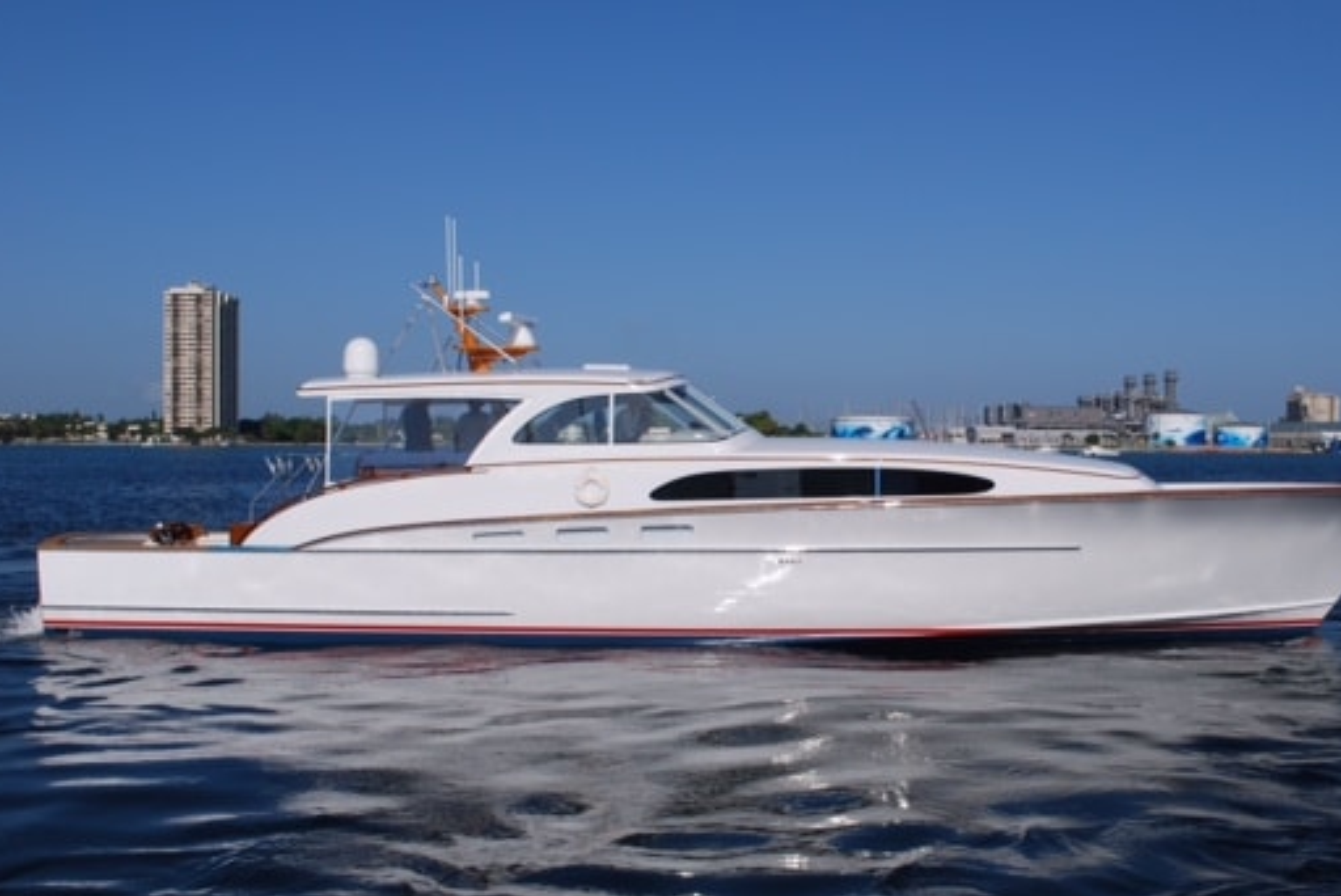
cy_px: 495
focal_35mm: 45
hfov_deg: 43.4
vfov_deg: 29.9
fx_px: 1677
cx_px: 778
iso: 100
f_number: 10
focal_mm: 24
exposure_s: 1/400
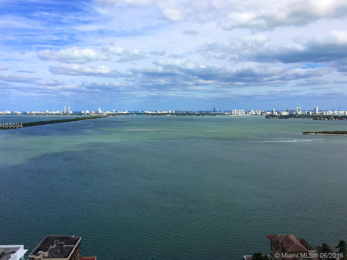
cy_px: 126
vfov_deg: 46.8
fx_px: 301
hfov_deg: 60.0
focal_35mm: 30
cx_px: 168
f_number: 2.2
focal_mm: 4.15
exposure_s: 1/2481
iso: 25
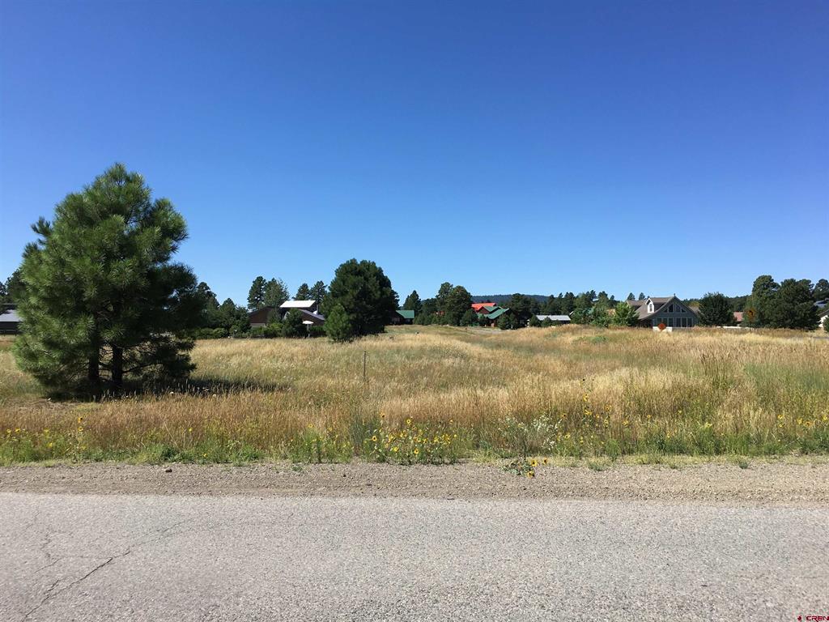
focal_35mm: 29
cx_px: 414
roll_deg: -0.2
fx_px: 695
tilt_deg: +3.4
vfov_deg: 48.2
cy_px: 311
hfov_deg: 61.7
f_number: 2.2
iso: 25
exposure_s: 1/1425
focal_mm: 4.15
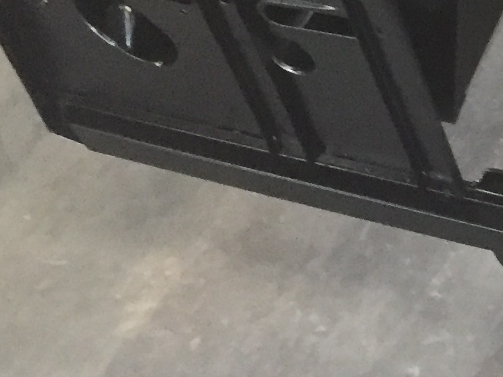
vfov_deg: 11.0
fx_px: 1846
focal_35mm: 127
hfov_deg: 13.4
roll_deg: +4.7
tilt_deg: -37.6
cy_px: -280
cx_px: 993
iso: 250
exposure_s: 1/30
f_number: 2.2
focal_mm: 4.15
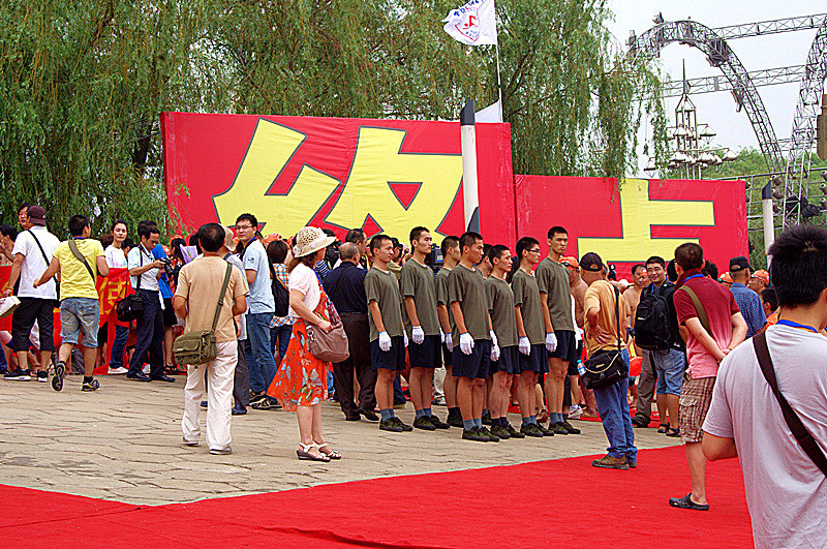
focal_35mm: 94
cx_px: 414
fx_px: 2156
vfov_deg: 14.5
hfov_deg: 21.7
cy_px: 274
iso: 200
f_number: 14
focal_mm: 62.5
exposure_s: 1/100
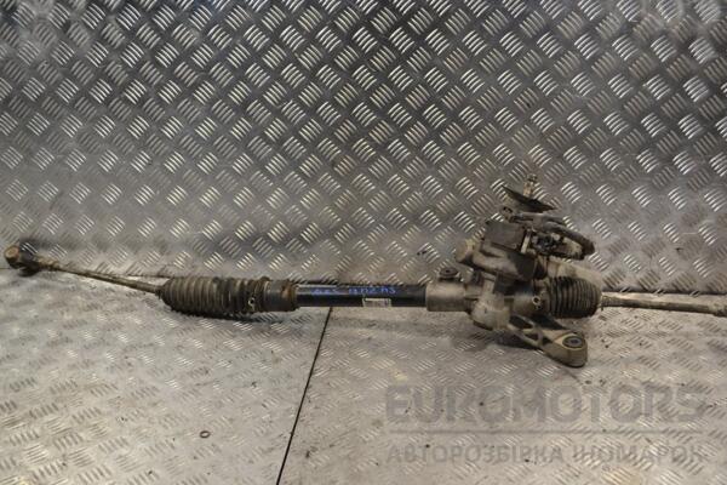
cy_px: 242
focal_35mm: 39
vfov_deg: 34.2
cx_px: 364
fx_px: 788
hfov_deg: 49.6
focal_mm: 26
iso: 400
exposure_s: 1/125
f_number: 5.6
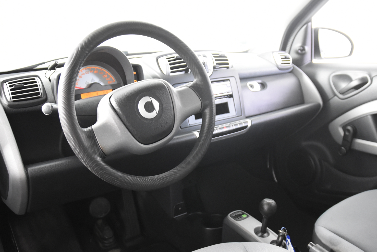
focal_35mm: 39
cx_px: 209
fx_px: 408
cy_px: 158
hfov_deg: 49.5
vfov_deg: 34.0
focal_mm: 20
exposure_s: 1/30
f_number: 2.8
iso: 3600
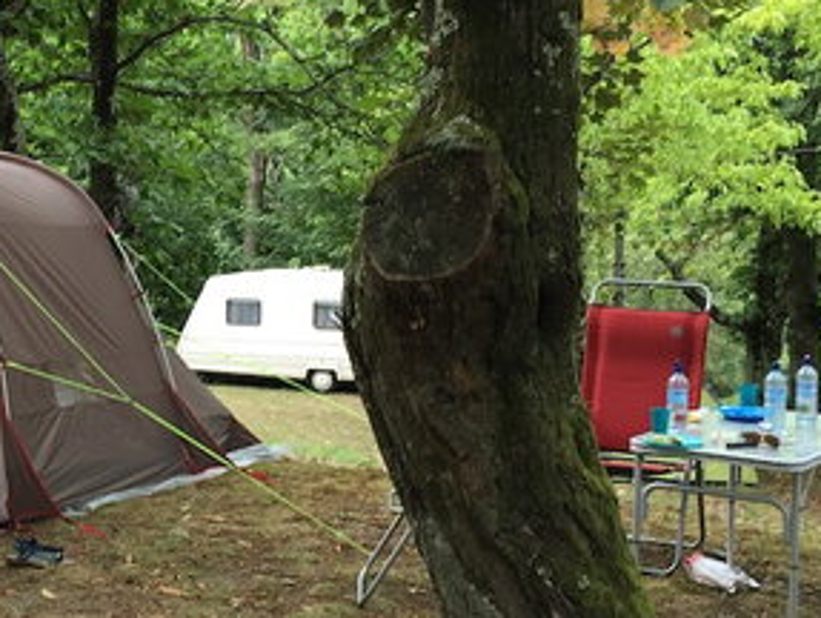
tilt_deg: -3.1
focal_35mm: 57
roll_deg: +0.3
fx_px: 1354
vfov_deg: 25.7
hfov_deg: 32.2
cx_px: 89
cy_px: 295
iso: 25
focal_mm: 4.15
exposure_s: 1/50
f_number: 2.2
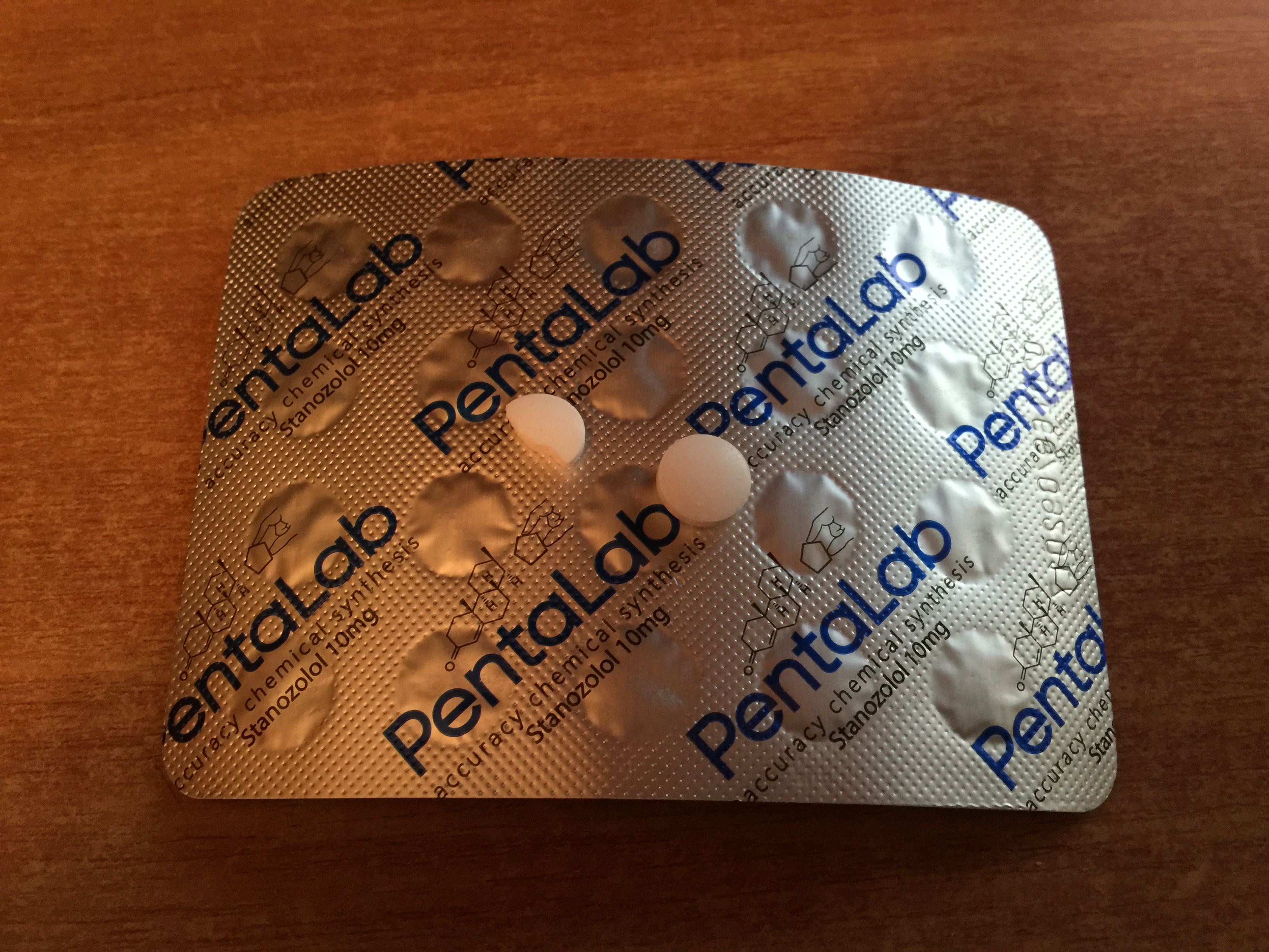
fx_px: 1063
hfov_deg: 61.7
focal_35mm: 29
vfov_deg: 48.2
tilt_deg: -69.2
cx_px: 634
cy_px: 476
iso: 125
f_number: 2.2
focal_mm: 4.15
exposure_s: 1/10
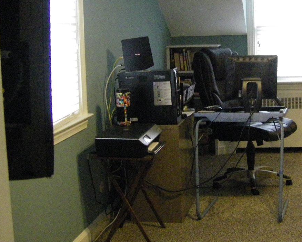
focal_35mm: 61
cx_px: 222
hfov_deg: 30.5
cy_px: 78
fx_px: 545
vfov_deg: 24.8
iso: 800
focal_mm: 6.3
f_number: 3.5
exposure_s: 1/50
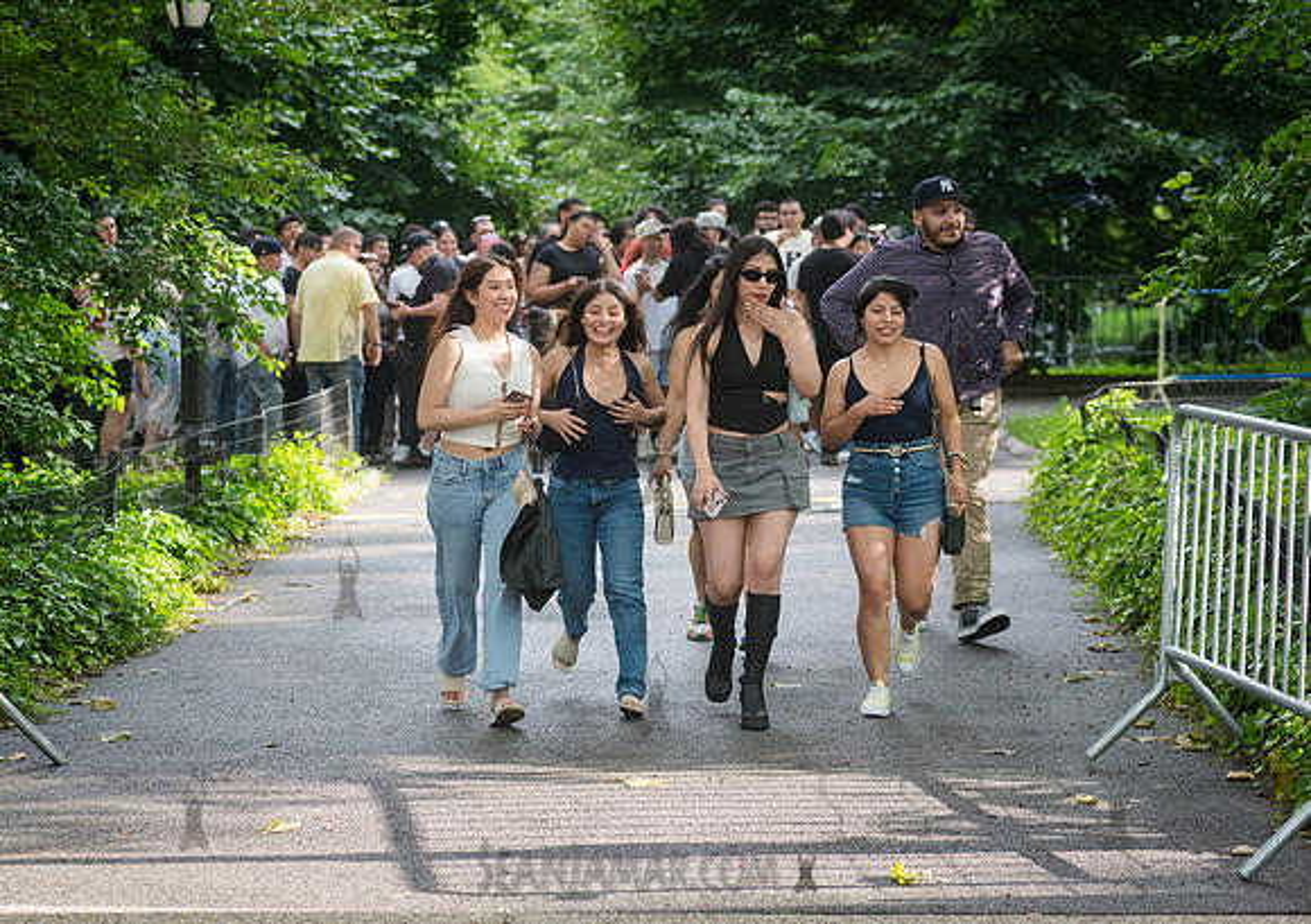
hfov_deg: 20.5
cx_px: 603
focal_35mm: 98
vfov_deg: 14.5
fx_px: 3633
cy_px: 452
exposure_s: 1/800
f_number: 4
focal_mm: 92
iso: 1000
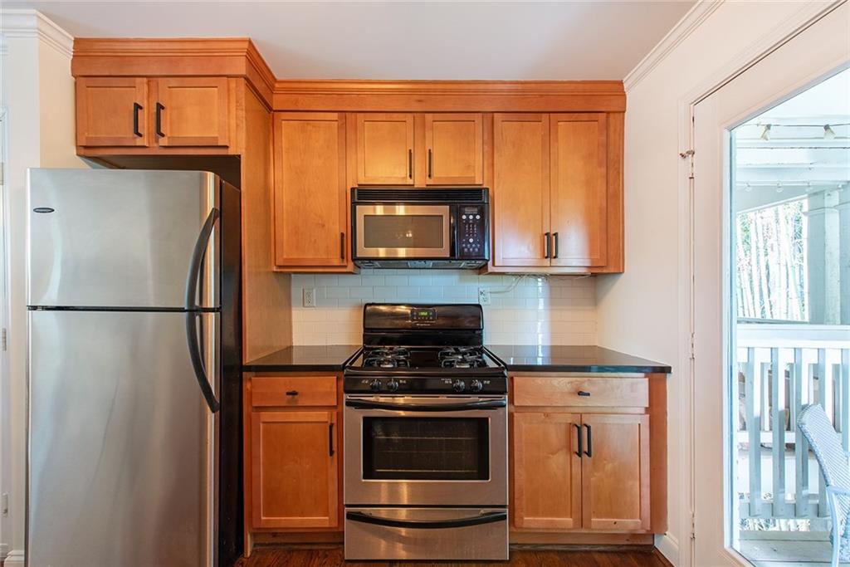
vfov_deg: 81.2
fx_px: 331
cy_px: 284
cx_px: 425
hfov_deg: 104.2
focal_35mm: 14
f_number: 11
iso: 400
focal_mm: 14
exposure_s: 1/2.5
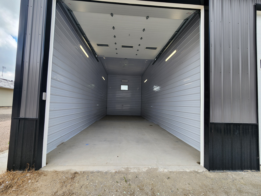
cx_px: 130
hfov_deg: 106.2
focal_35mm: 13
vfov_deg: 89.9
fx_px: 98
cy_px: 98
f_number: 2.2
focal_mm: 2.2
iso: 50
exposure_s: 1/501
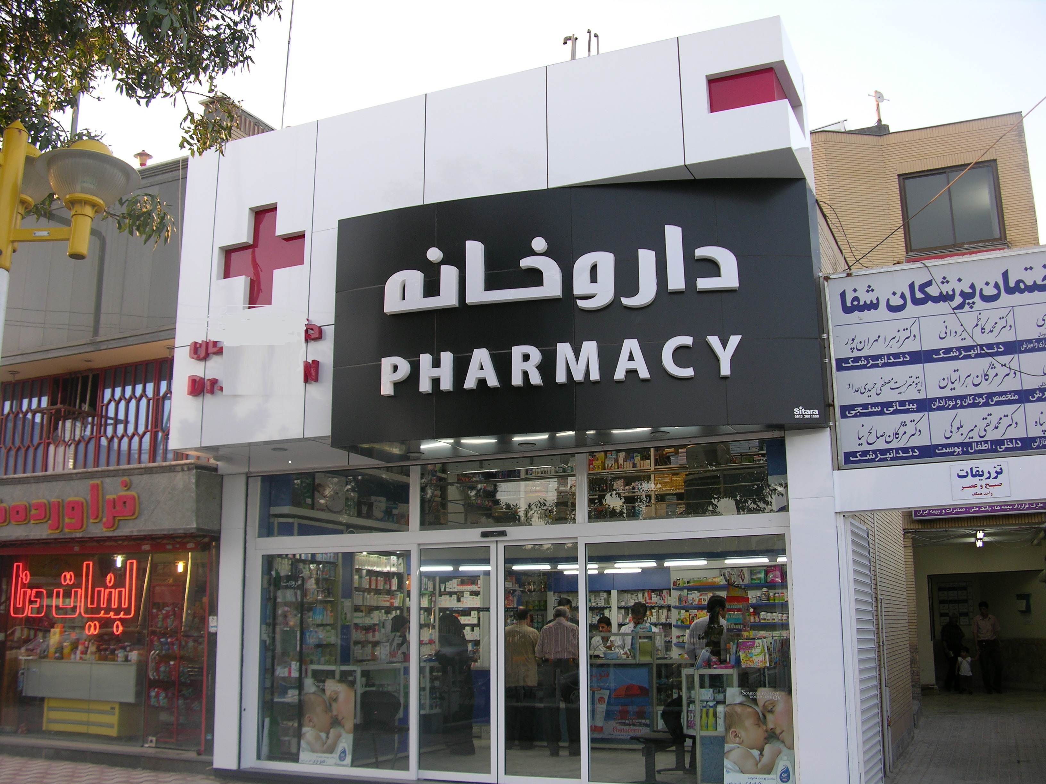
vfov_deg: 40.7
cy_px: 392
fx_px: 1058
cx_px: 523
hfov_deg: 52.6
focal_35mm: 35
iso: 50
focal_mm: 8.9
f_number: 3.2
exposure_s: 1/44.4
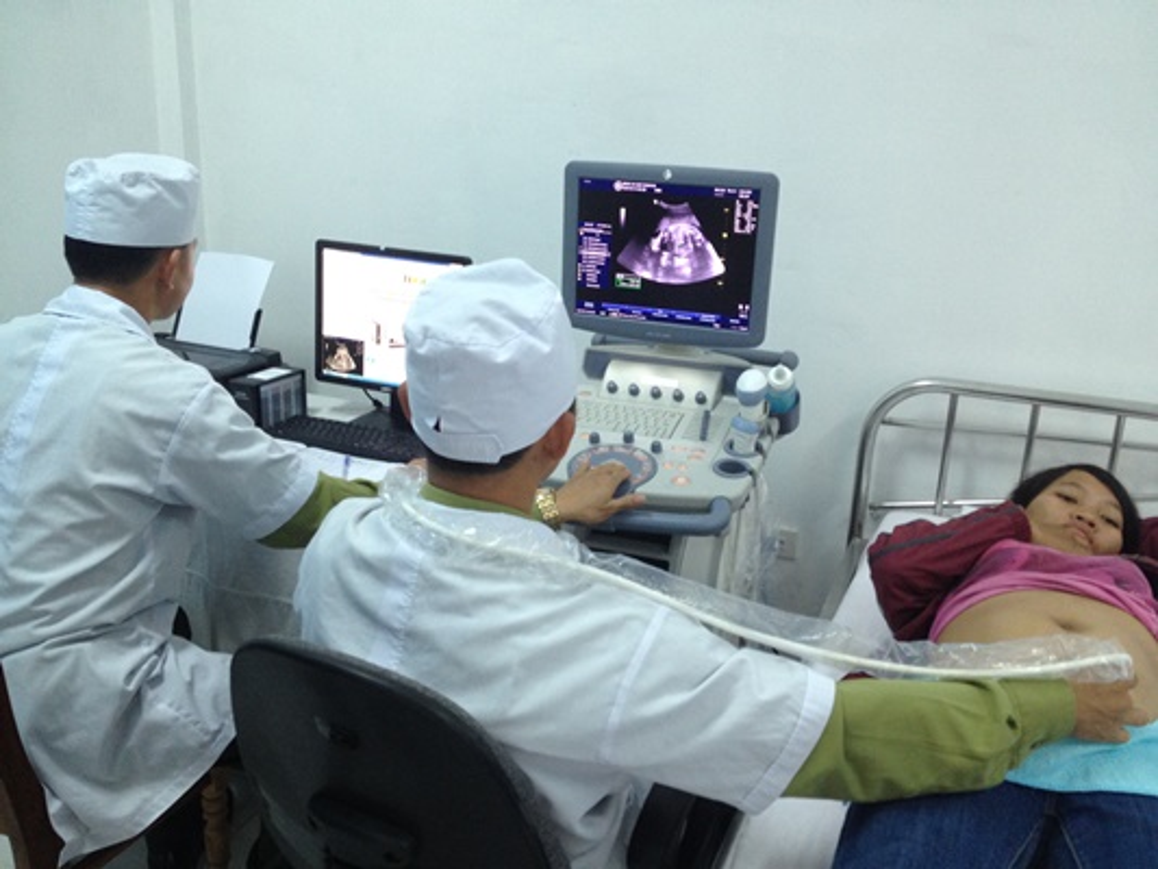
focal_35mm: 35
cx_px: 579
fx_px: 1171
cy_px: 434
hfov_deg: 52.6
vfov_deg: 40.7
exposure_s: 1/20
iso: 125
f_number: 2.4
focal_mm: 4.28
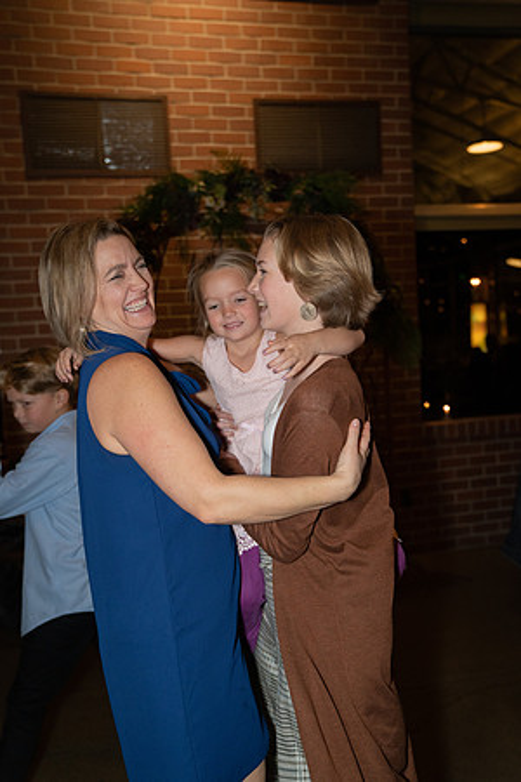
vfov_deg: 53.1
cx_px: 260
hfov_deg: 36.9
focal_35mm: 36
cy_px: 391
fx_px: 781
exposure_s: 1/125
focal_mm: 36
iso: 2000
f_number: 2.8
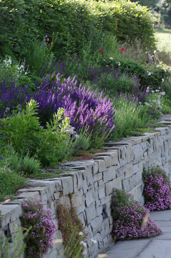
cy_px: 129
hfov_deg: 9.1
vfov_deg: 13.7
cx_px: 86
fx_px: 1071
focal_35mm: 150
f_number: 5
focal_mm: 100
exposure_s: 1/400
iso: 400
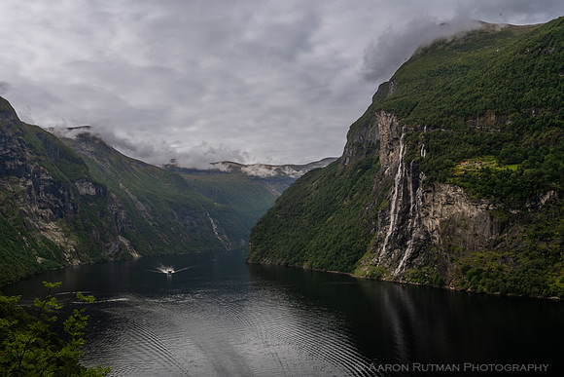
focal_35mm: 35
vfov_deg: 37.9
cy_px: 188
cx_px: 282
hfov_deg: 54.4
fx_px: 548
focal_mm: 35
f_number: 18
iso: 200
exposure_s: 1/80
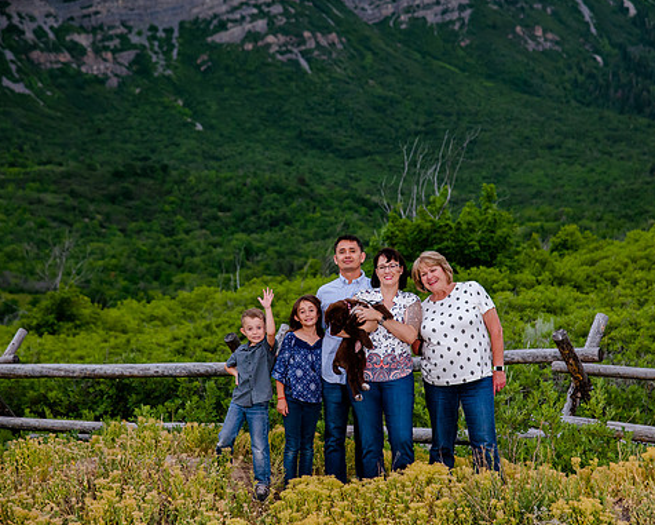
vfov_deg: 13.8
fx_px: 2172
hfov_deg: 17.1
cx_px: 359
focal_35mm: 112
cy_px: 262
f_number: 5.6
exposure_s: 1/250
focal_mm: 98
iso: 1600
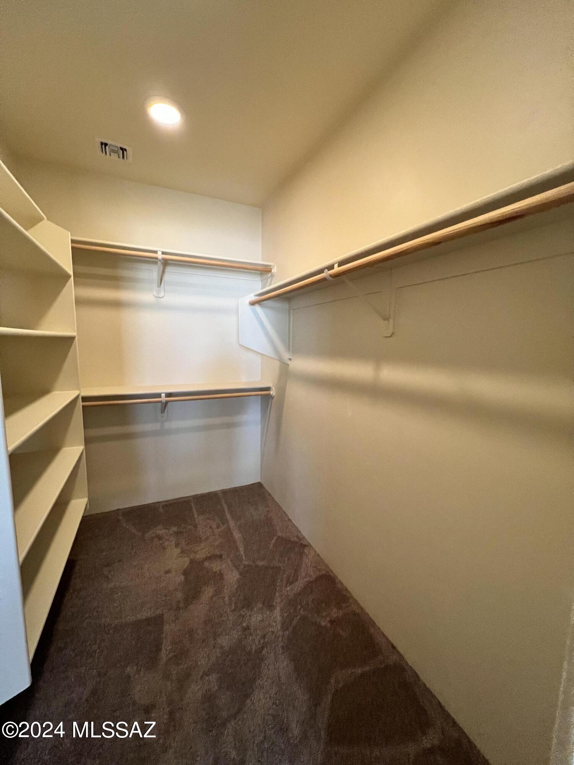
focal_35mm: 13
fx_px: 287
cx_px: 287
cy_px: 382
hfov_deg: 89.9
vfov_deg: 106.2
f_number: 1.8
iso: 640
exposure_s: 1/60
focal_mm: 1.57
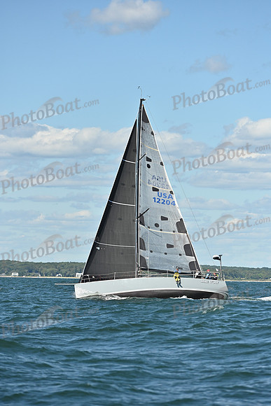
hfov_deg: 7.6
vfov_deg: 11.4
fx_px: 2031
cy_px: 203
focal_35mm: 180
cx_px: 136
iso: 320
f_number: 5
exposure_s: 1/4000
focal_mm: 180
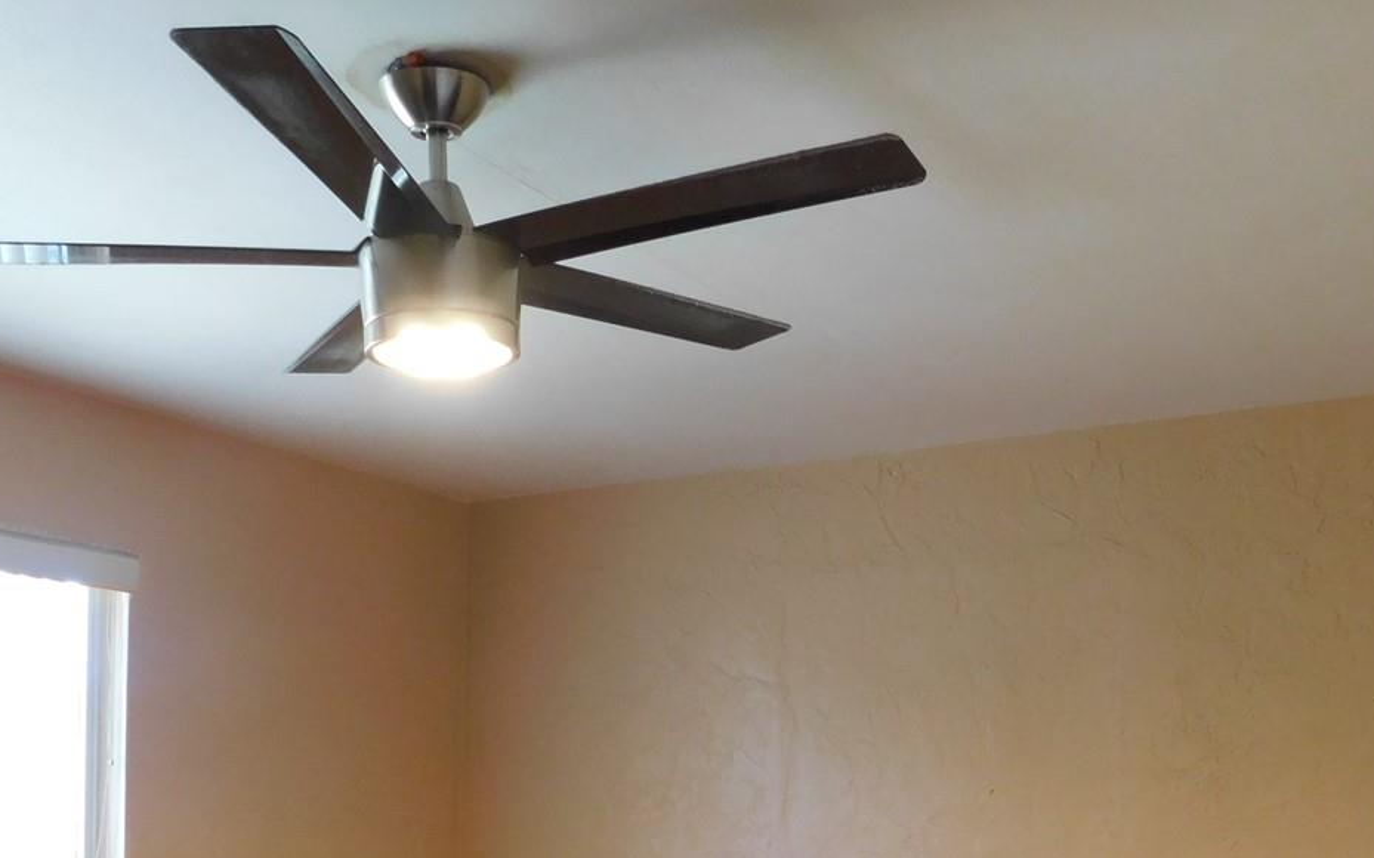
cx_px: 710
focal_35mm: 42
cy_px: 815
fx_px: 1572
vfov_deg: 29.0
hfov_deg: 47.2
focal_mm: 4
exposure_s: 1/30
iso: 280
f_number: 3
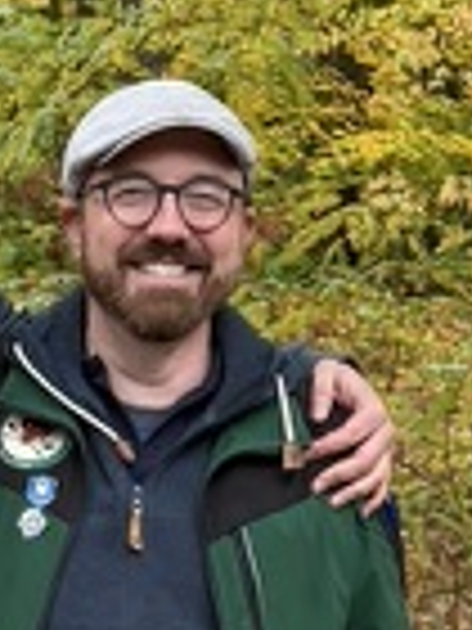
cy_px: 832
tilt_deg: -5.7
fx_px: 3200
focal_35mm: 176
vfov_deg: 11.0
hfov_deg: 8.4
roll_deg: -0.6
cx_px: 180
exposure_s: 1/83
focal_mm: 6.76
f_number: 1.78
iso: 200
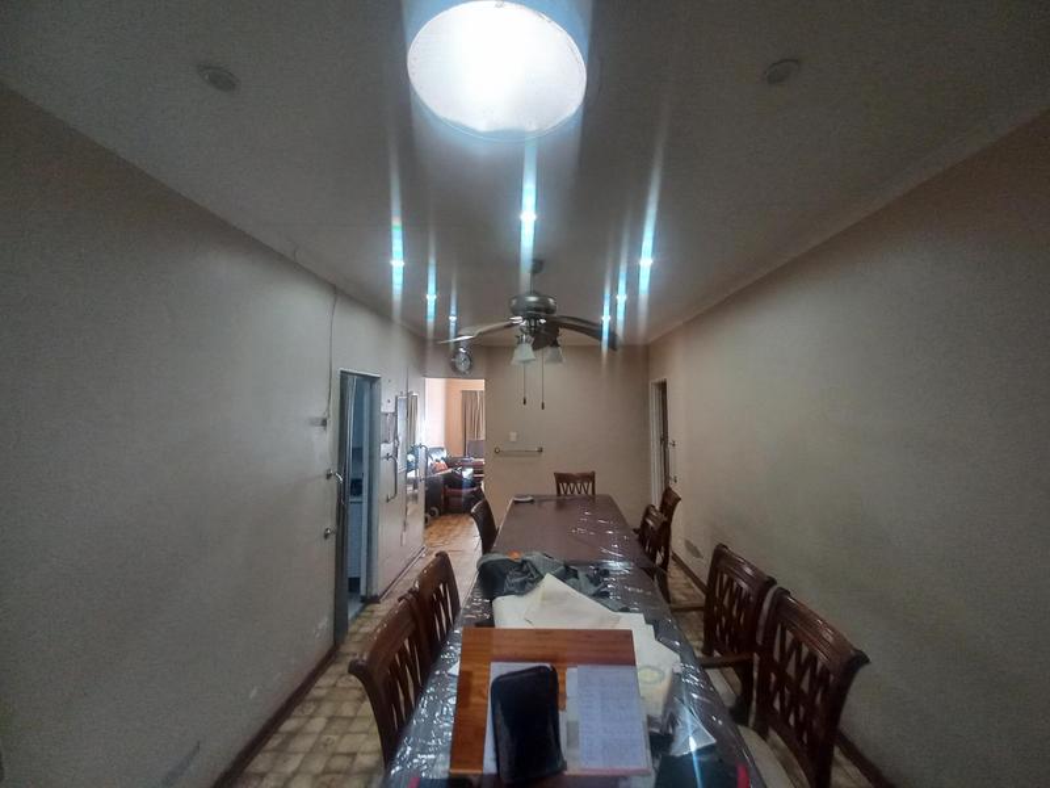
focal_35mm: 13
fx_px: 394
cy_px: 394
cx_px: 525
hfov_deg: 106.2
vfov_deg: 89.9
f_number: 2.2
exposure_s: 1/33
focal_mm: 1.42
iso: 160
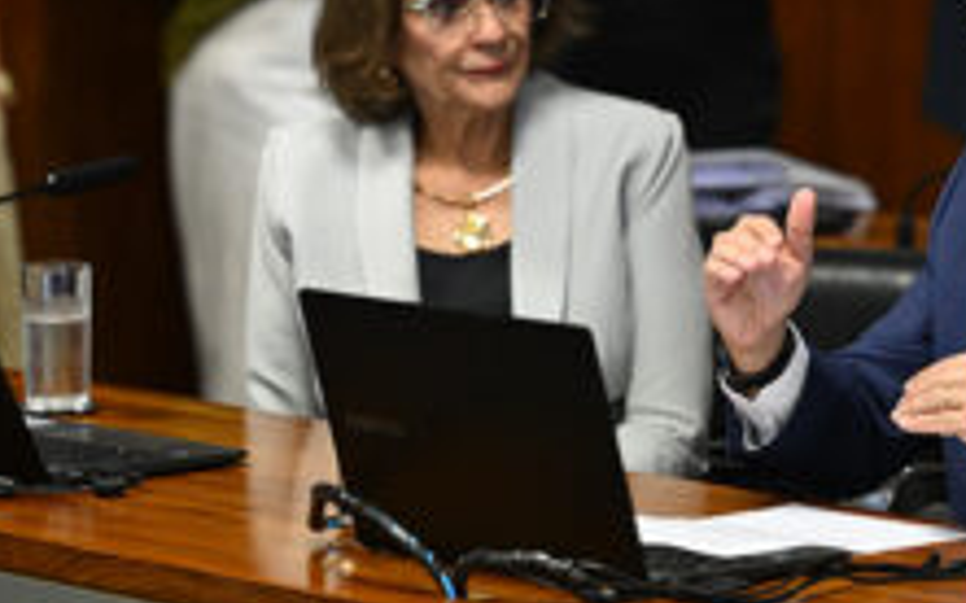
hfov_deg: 9.4
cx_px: 581
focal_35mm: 223
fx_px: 5869
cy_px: 35
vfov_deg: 5.9
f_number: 2.8
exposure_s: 1/160
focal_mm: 115
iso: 1600
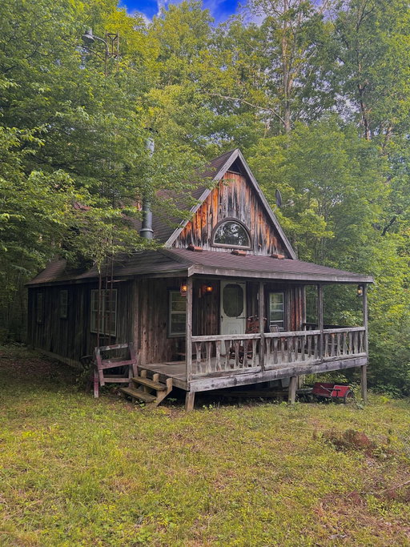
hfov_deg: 53.0
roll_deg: -0.2
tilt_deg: +3.7
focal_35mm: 26
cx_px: 205
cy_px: 274
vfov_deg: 67.3
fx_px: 411
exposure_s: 1/346
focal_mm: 5.7
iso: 50
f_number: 1.5
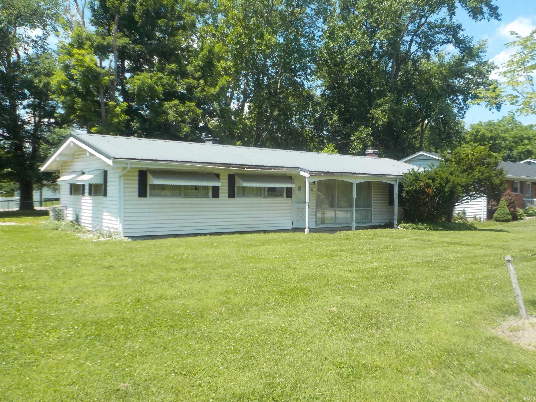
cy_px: 201
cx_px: 268
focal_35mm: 30
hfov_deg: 60.0
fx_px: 465
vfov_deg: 46.8
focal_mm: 4.1
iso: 125
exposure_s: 1/640
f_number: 3.3
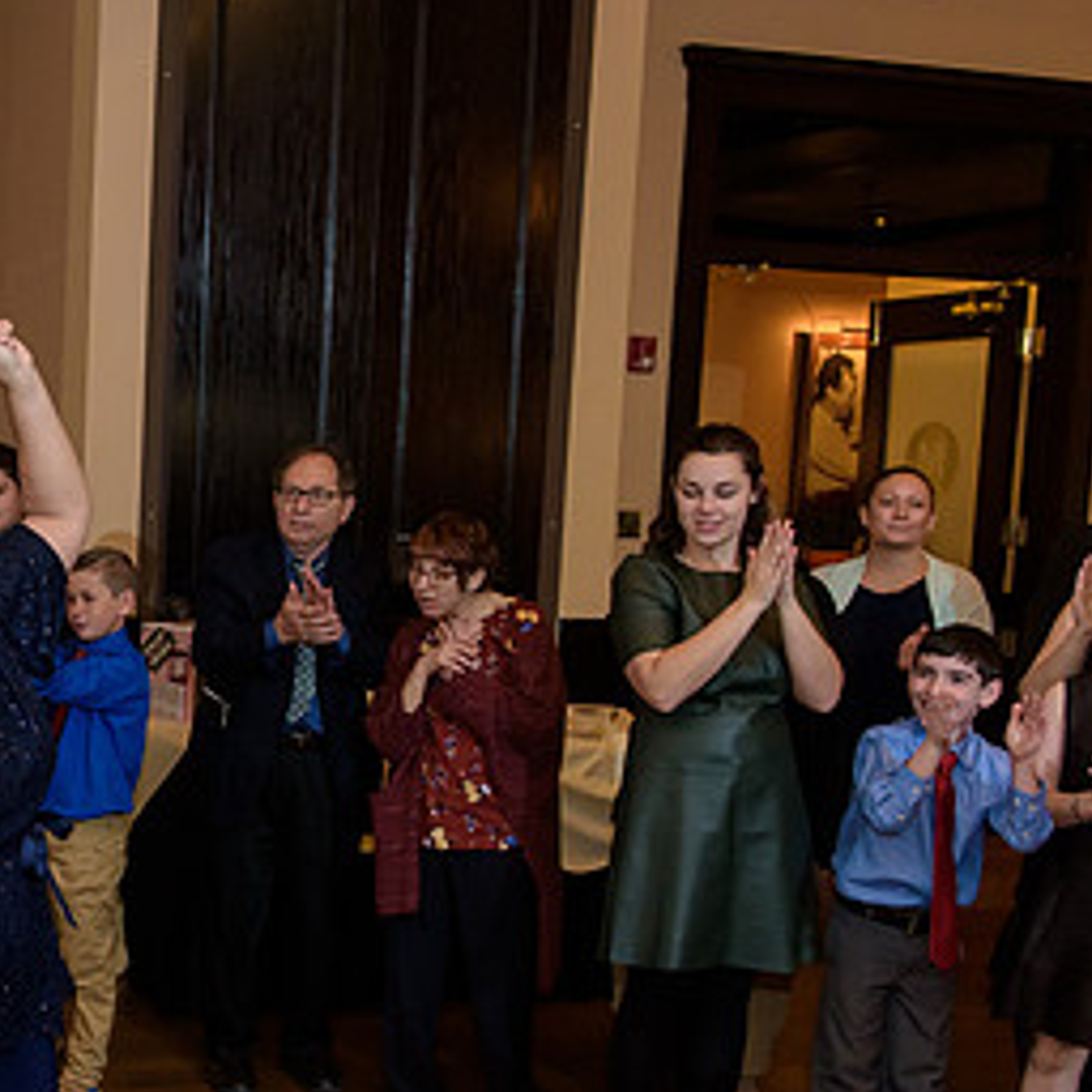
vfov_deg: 34.0
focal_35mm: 50
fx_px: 1785
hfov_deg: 30.6
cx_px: -94
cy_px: 633
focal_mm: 26
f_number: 3.2
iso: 1600
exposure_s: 1/125
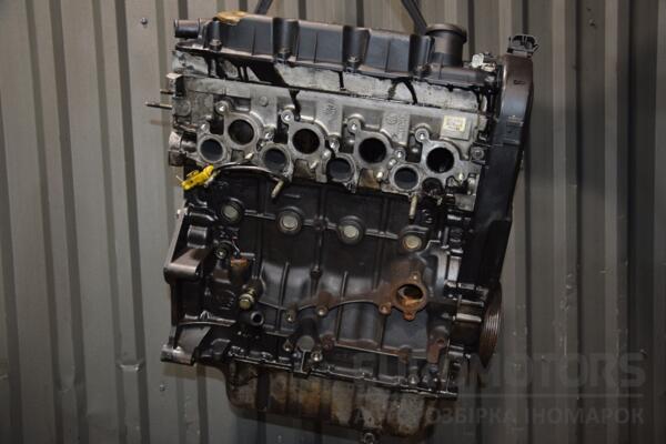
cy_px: 222
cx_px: 333
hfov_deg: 51.3
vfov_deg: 35.5
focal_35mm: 38
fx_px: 694
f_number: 5
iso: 800
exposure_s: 1/60
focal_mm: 25
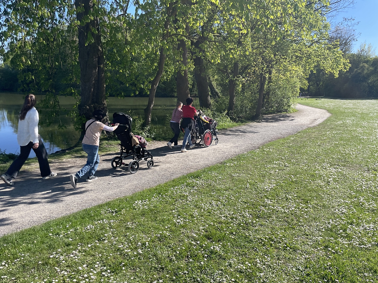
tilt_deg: -8.9
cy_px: 142
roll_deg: +1.4
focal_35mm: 26
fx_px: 284
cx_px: 189
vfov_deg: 53.1
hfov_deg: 67.3
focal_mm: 4.2
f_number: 1.6
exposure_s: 1/1795
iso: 32
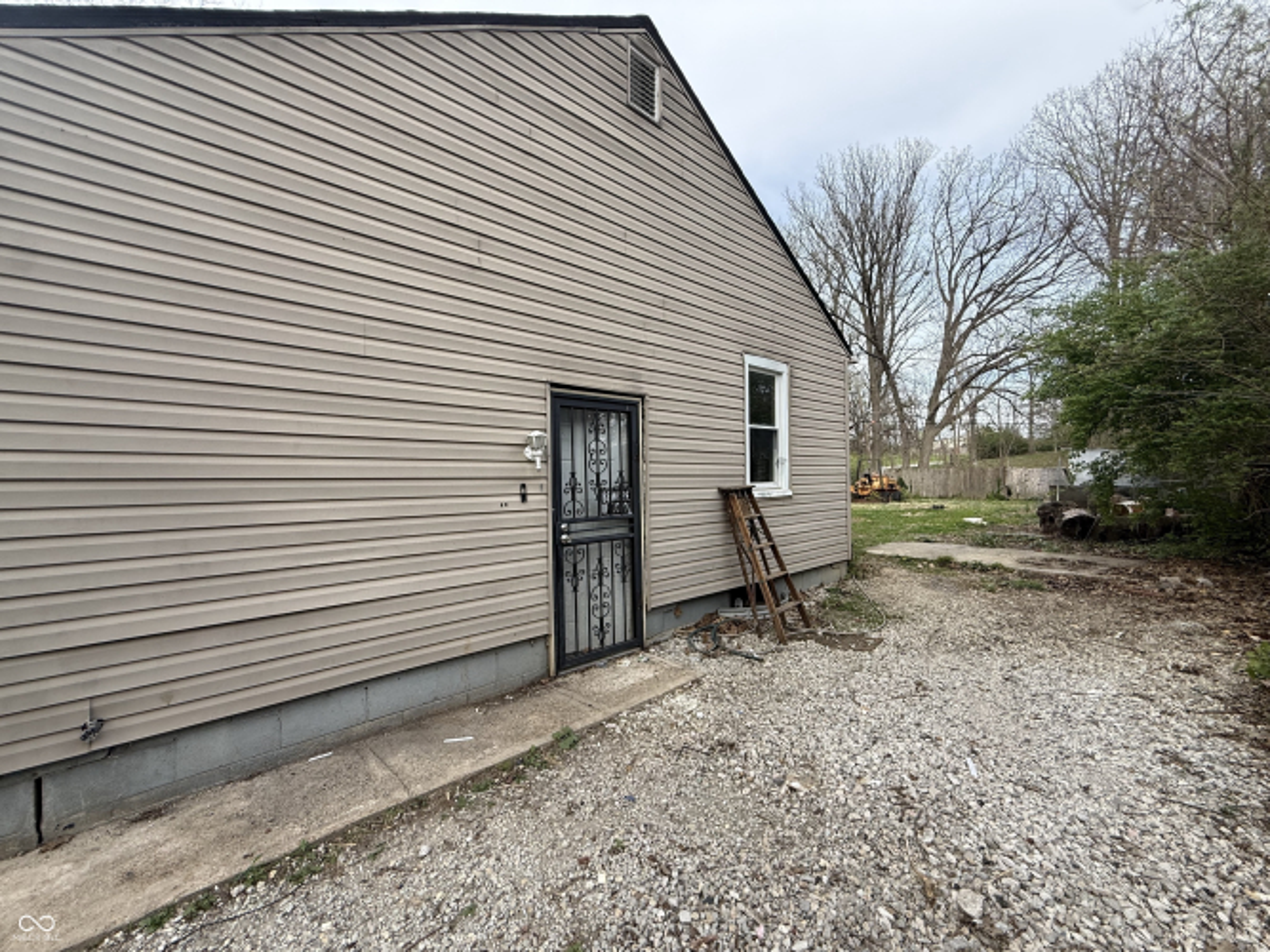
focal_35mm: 14
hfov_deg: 102.1
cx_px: 635
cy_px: 476
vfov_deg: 85.7
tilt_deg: +0.5
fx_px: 514
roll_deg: +0.4
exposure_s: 1/613
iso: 50
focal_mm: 2.22
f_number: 2.2
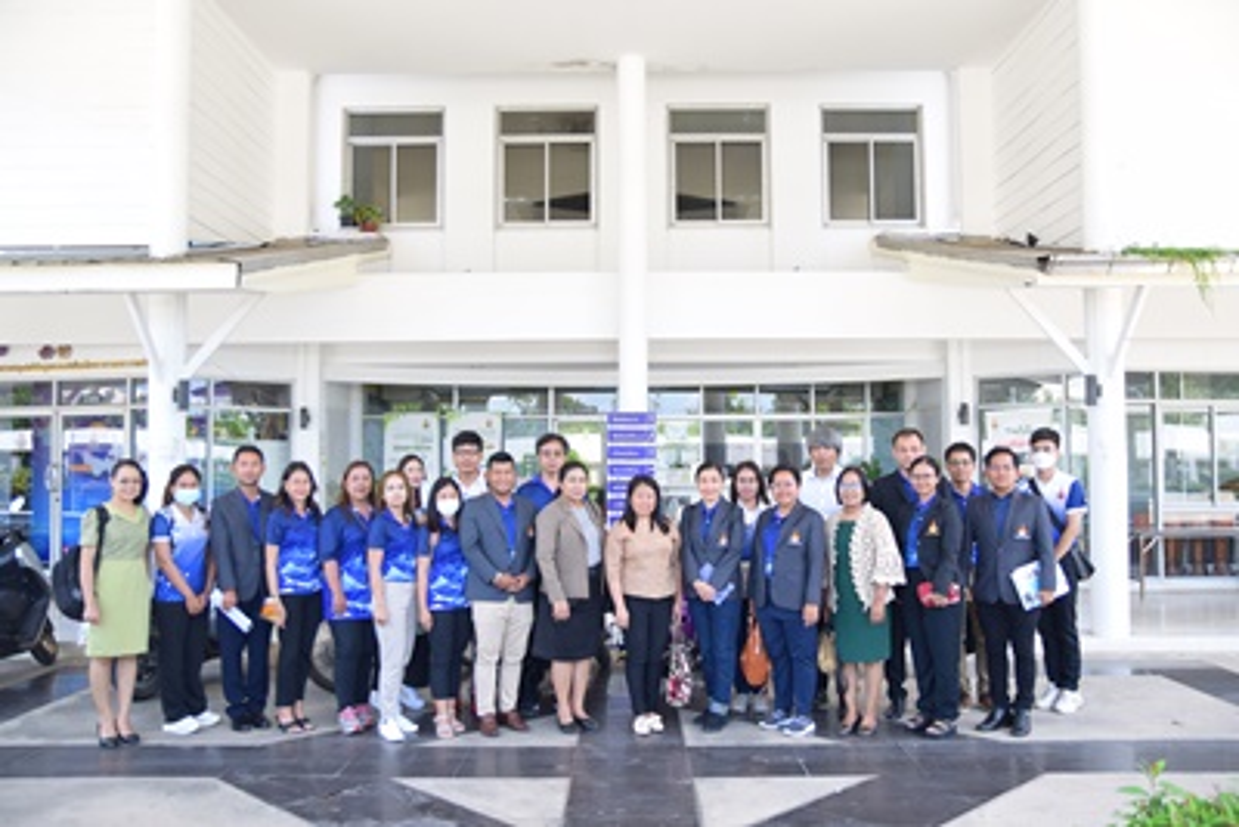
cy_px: 414
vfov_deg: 43.6
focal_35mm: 30
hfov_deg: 61.9
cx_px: 620
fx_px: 1033
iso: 200
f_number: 2.8
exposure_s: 1/250
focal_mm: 20
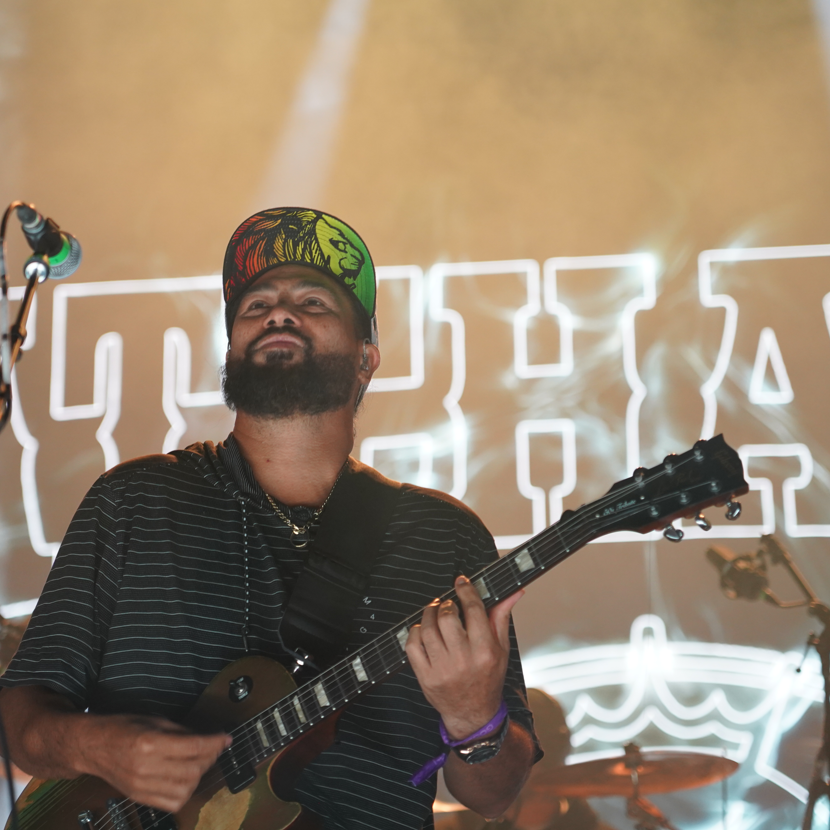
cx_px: 282
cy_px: 415
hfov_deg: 13.0
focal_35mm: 134
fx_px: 3635
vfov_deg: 13.0
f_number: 4
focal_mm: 105
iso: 2000
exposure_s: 1/160
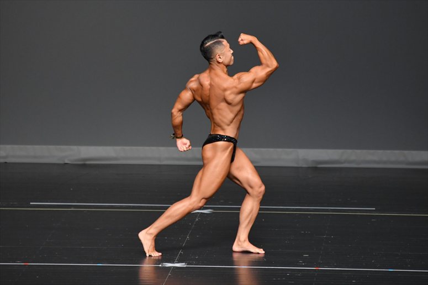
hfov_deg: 6.0
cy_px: 142
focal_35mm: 345
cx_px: 214
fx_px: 4100
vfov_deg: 4.0
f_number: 5.6
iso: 2500
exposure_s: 1/400
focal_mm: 230
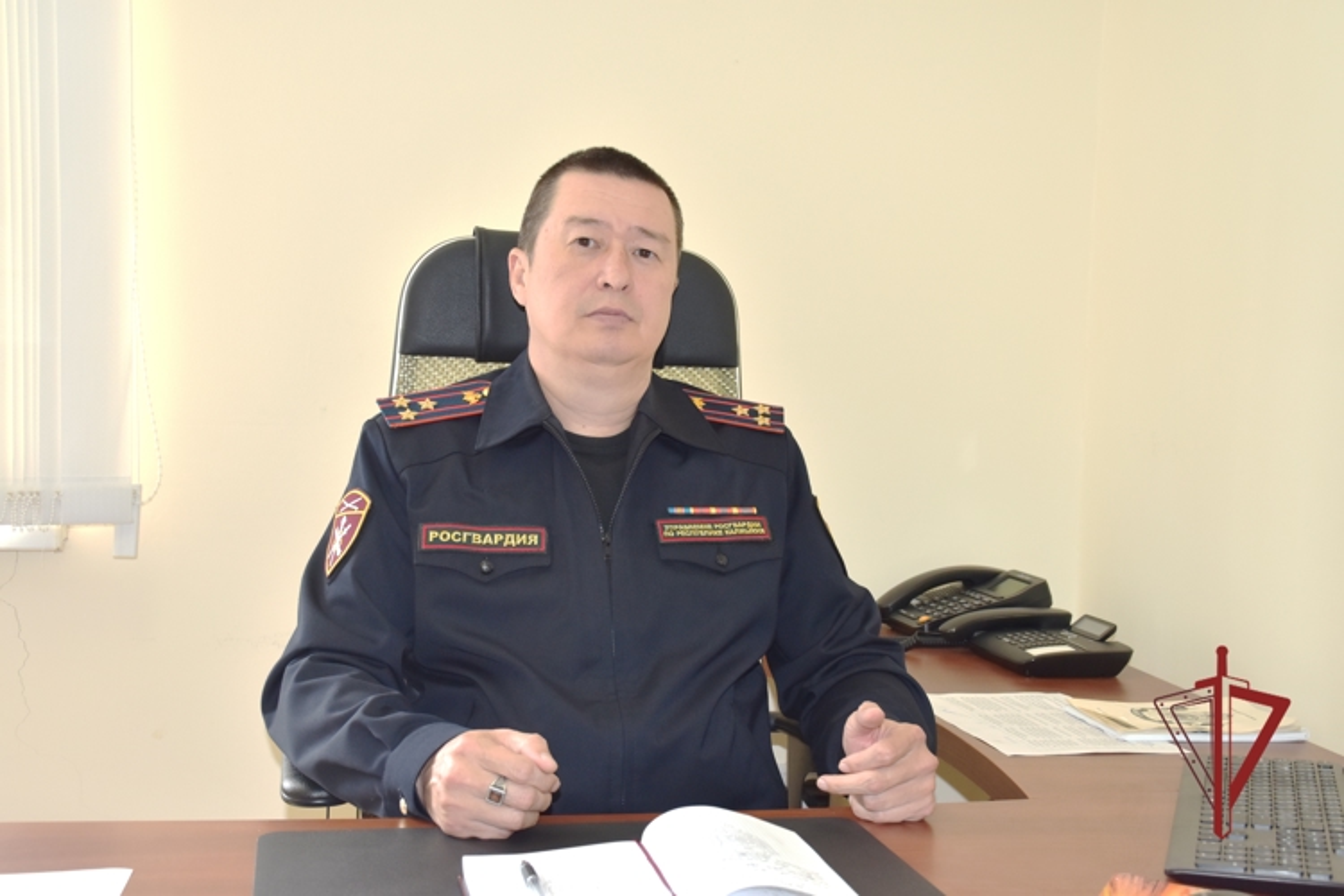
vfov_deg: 28.1
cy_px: 448
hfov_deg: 41.1
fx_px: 1792
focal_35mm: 48
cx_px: 672
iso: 560
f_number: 5.6
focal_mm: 32
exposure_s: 1/125
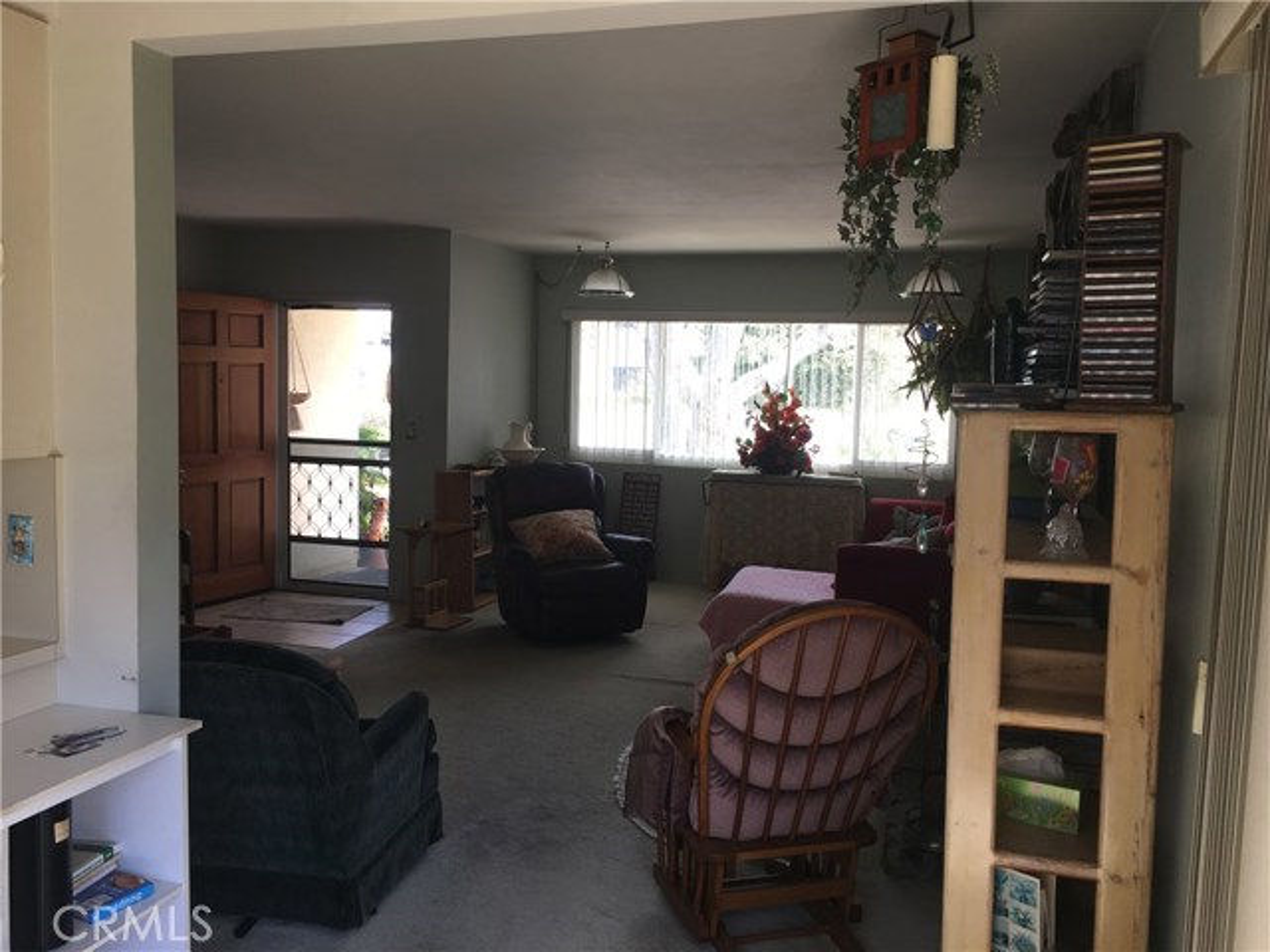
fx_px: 1064
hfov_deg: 61.7
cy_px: 476
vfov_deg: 48.2
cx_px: 635
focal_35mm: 29
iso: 25
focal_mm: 4.15
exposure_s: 1/40
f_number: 2.2
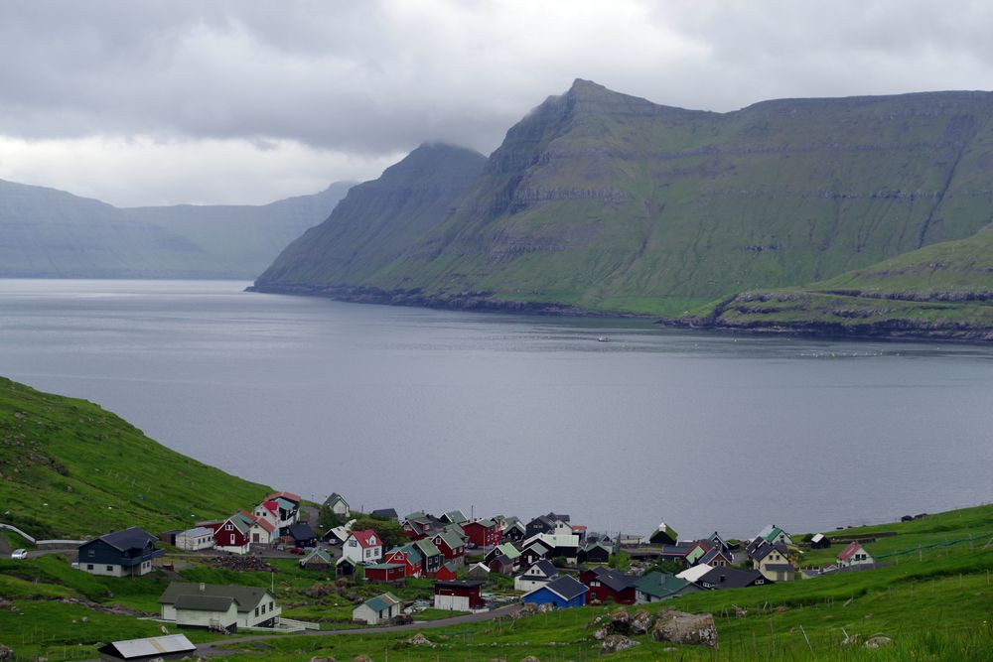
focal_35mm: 70
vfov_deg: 19.5
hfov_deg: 28.8
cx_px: 496
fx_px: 1931
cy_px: 331
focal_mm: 70
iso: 800
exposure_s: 1/1250
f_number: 7.1
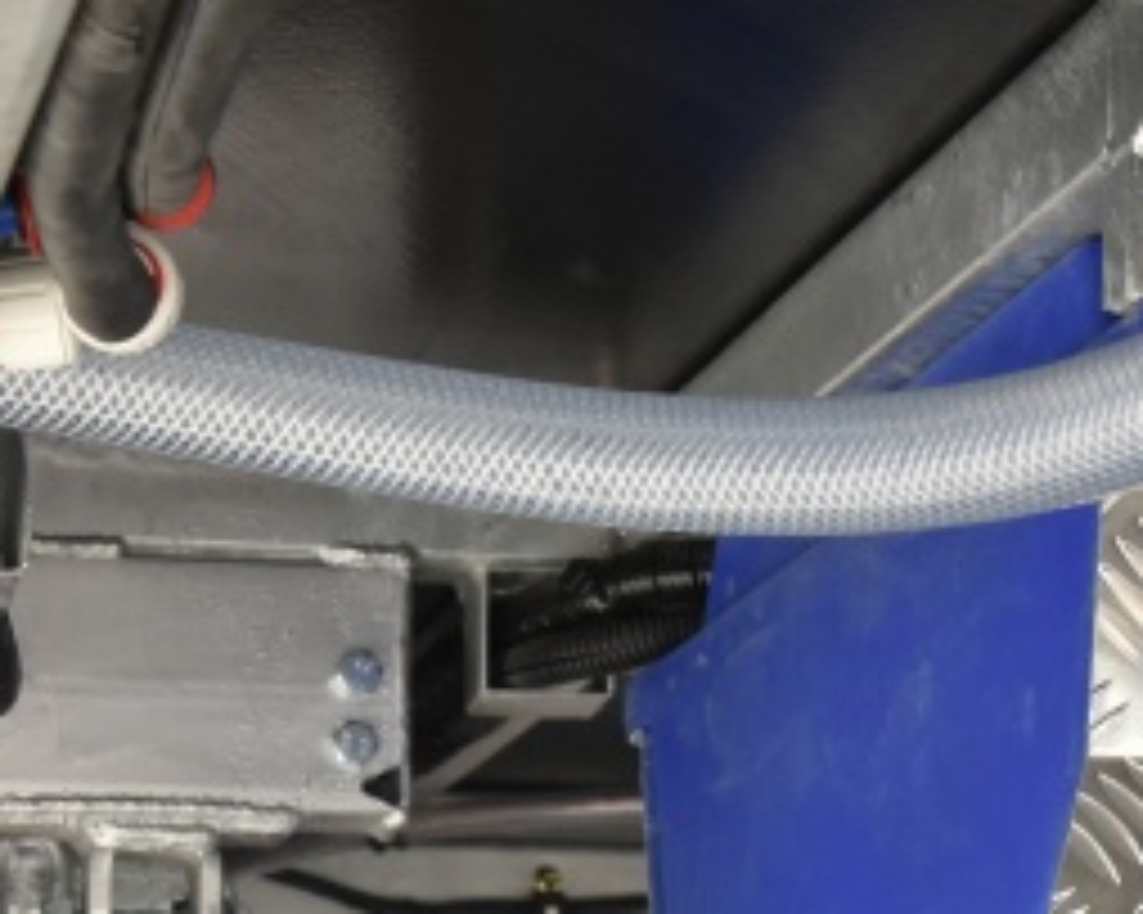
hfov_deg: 14.5
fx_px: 4497
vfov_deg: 11.5
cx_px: 400
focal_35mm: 133
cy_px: 894
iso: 720
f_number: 8
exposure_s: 1/500
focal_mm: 30
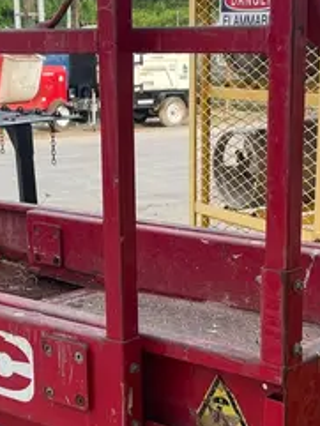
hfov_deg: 18.6
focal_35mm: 79
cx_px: 110
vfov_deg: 24.7
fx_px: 973
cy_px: 243
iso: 32
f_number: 1.6
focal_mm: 4.2
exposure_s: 1/622
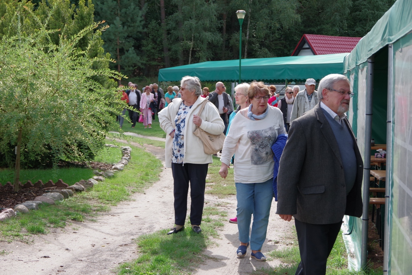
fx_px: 824
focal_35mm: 72
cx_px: 206
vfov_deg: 18.9
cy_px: 138
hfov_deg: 28.1
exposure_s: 1/250
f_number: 7.1
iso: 200
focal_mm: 48
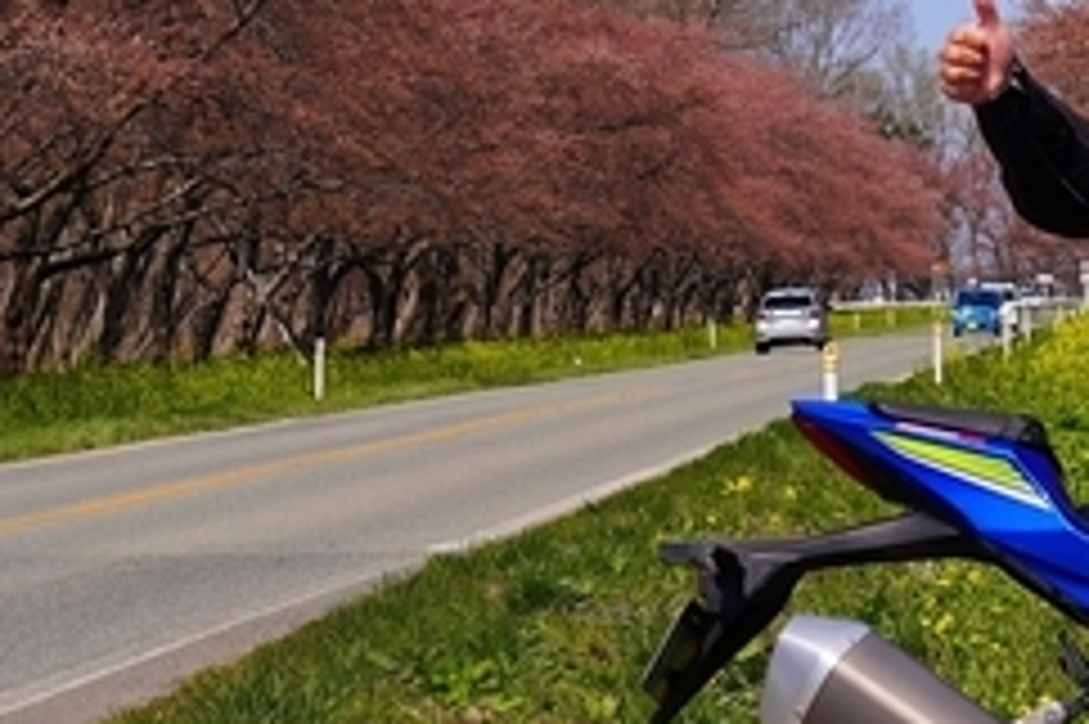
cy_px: 200
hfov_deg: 15.7
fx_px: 3597
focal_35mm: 119
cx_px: 1665
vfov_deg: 11.5
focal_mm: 36
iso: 100
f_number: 5.6
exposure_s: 1/800
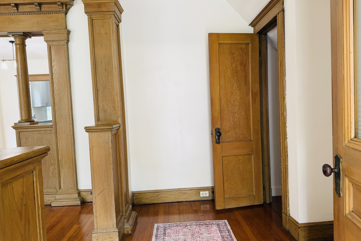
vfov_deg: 51.3
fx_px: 251
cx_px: 180
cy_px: 120
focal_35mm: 25
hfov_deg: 71.5
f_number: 1.78
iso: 125
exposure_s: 1/60
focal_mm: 6.76
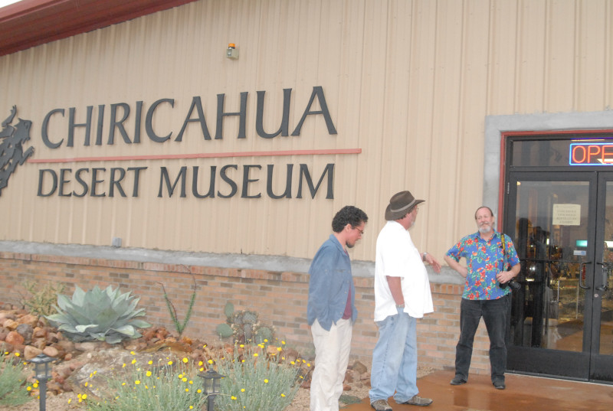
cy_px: 206
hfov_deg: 46.3
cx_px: 306
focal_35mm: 42
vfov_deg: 32.0
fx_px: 717
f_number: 5.6
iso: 1600
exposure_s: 1/160
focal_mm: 28
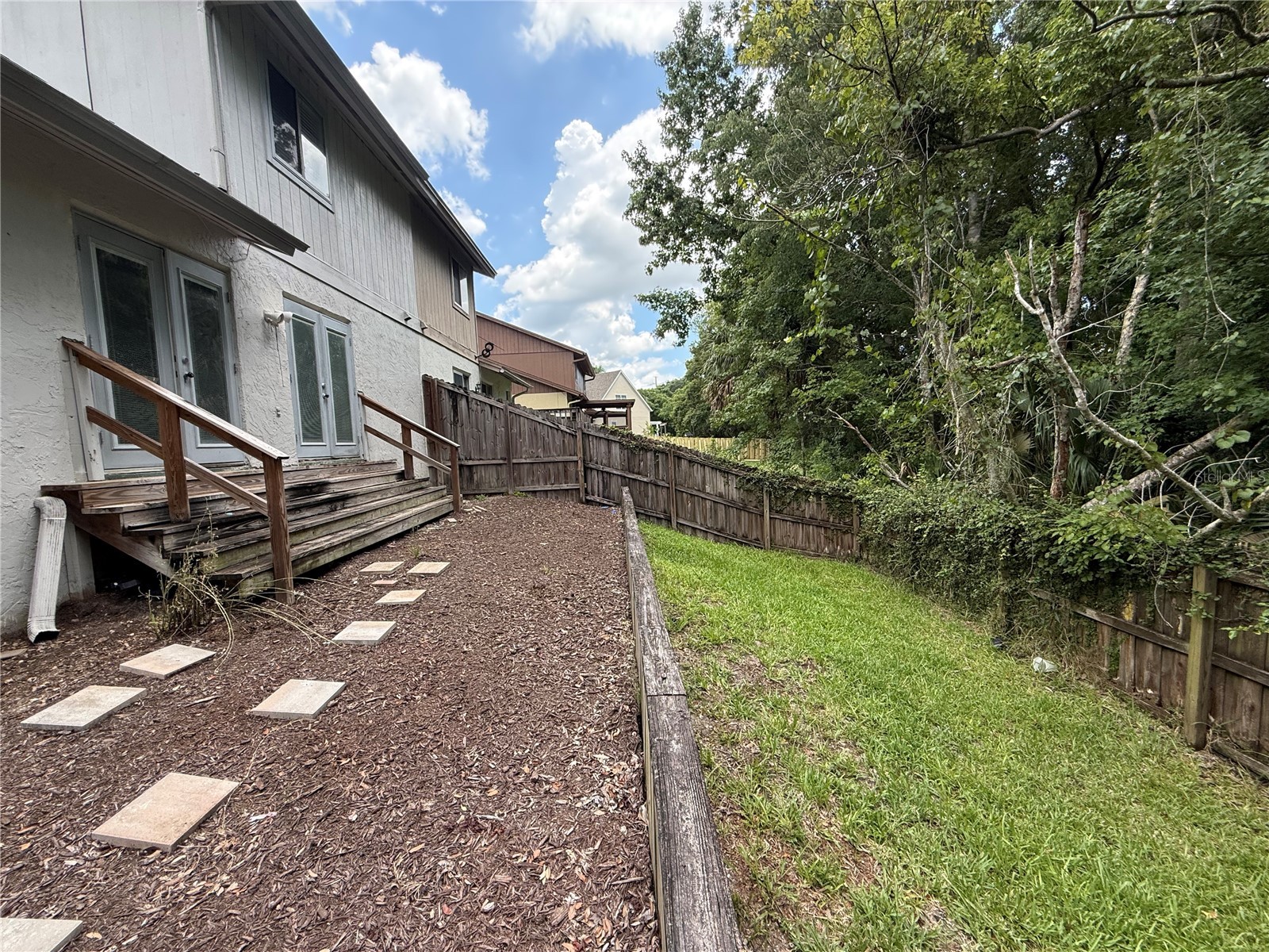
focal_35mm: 14
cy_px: 476
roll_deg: +3.0
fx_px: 513
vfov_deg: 85.7
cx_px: 634
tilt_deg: -3.6
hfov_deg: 102.1
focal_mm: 2.22
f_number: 2.2
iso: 64
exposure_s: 1/458
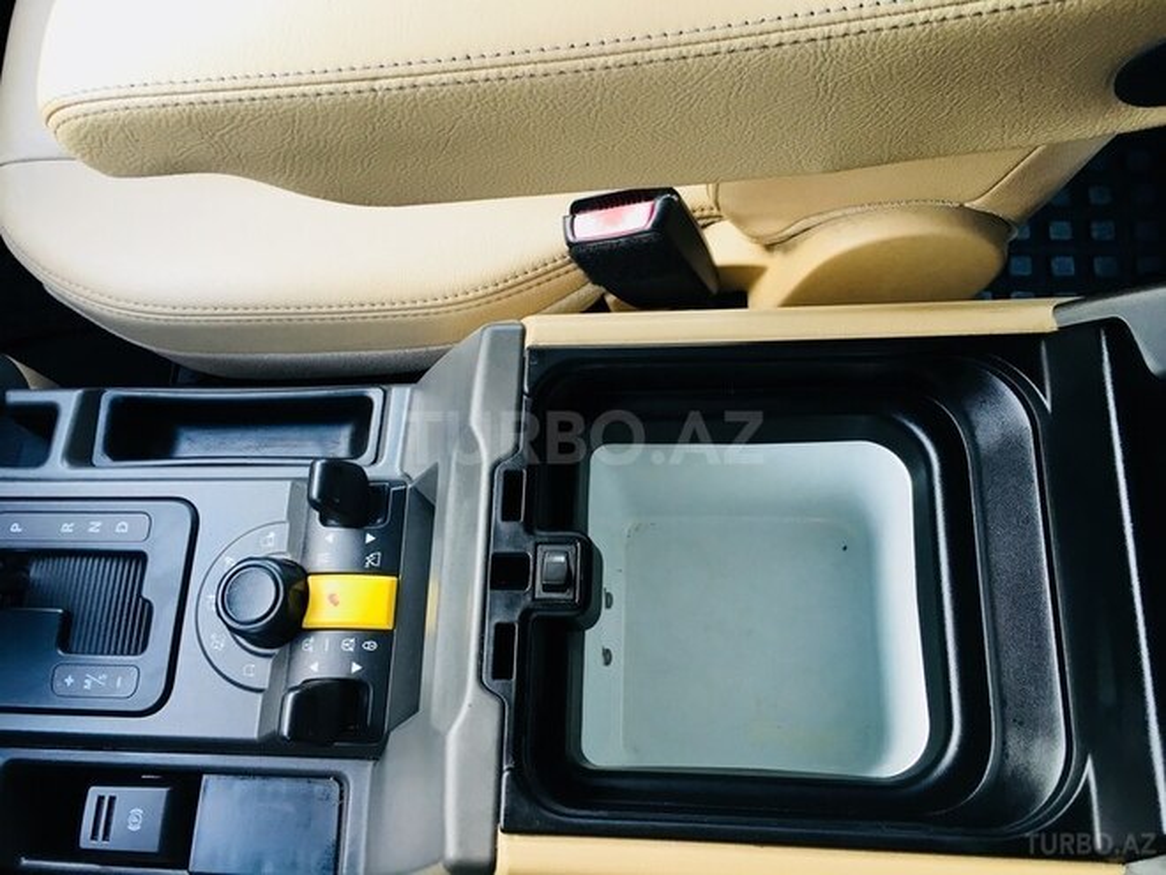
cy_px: 438
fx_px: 977
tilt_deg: -70.9
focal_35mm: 29
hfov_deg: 61.7
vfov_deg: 48.2
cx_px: 583
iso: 25
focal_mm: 4.15
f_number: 2.2
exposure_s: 1/33
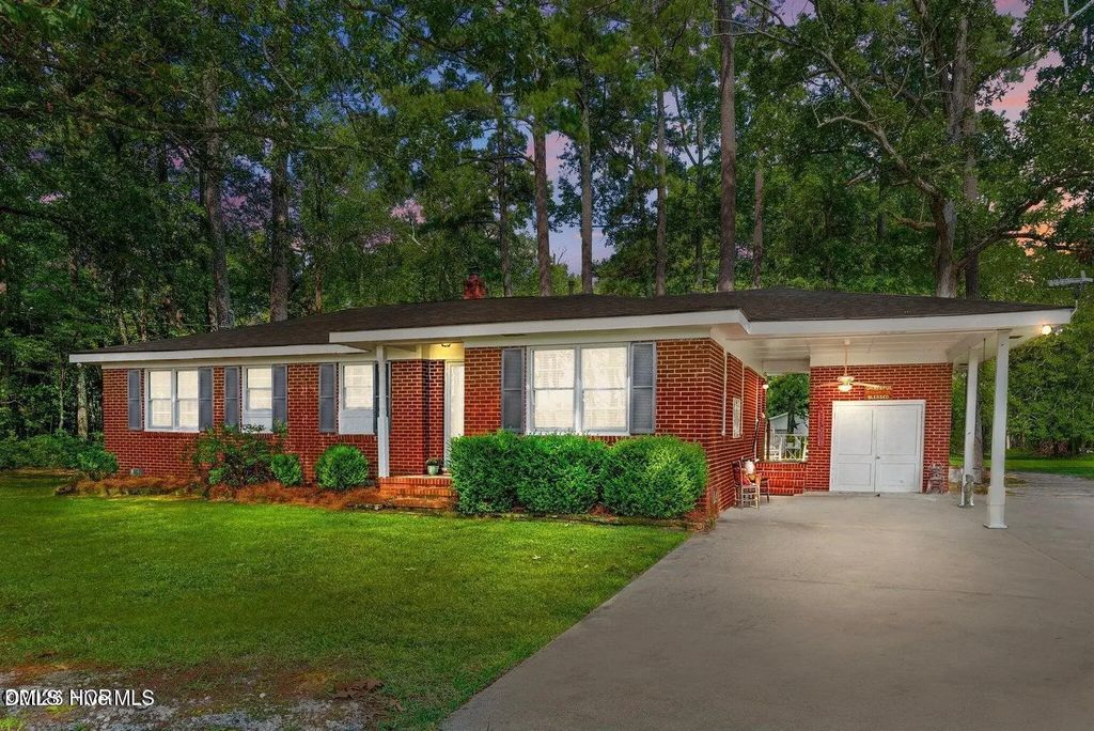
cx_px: 547
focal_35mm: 24
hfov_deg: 73.7
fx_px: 730
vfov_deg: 53.2
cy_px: 366
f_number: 8
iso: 250
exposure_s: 1/200
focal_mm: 24
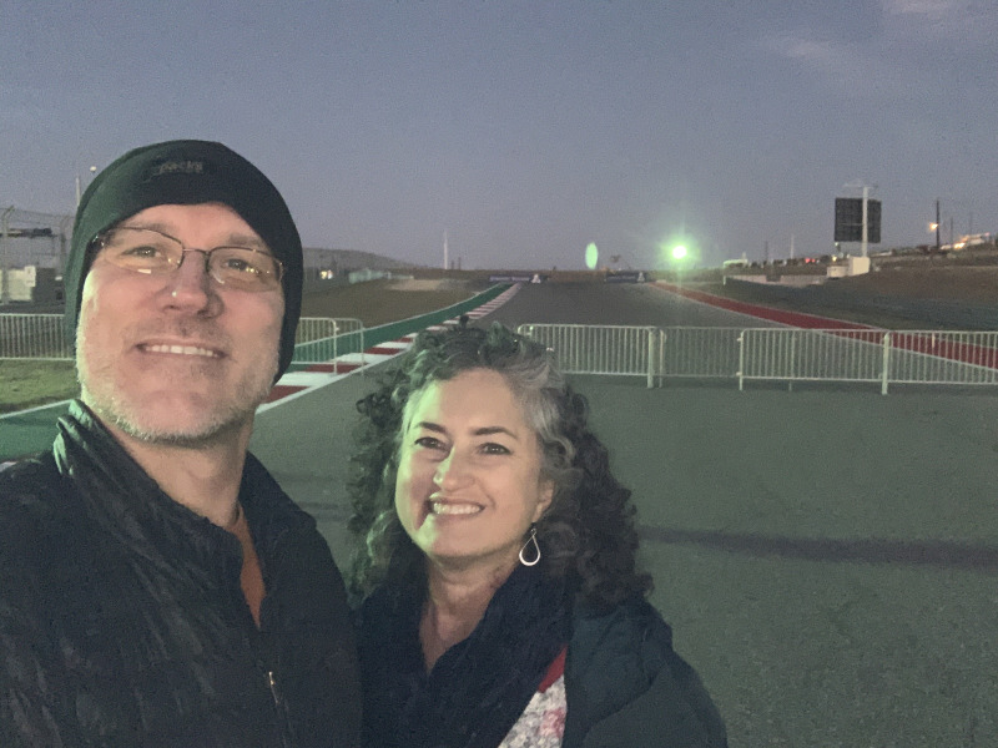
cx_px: 499
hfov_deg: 56.8
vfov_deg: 44.2
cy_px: 374
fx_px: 923
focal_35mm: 32
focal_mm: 2.87
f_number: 2.2
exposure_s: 1/16
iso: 640
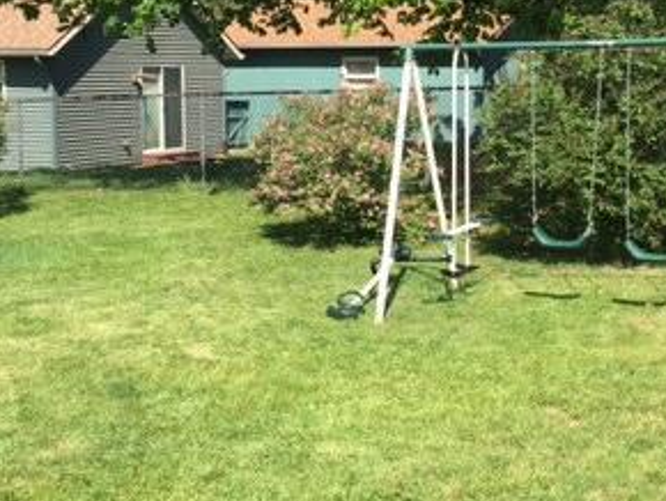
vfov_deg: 22.9
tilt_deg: -5.4
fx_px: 1232
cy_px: 207
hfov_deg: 30.2
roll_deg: -0.3
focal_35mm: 64
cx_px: 363
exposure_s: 1/777
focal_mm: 4.15
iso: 25
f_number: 2.2
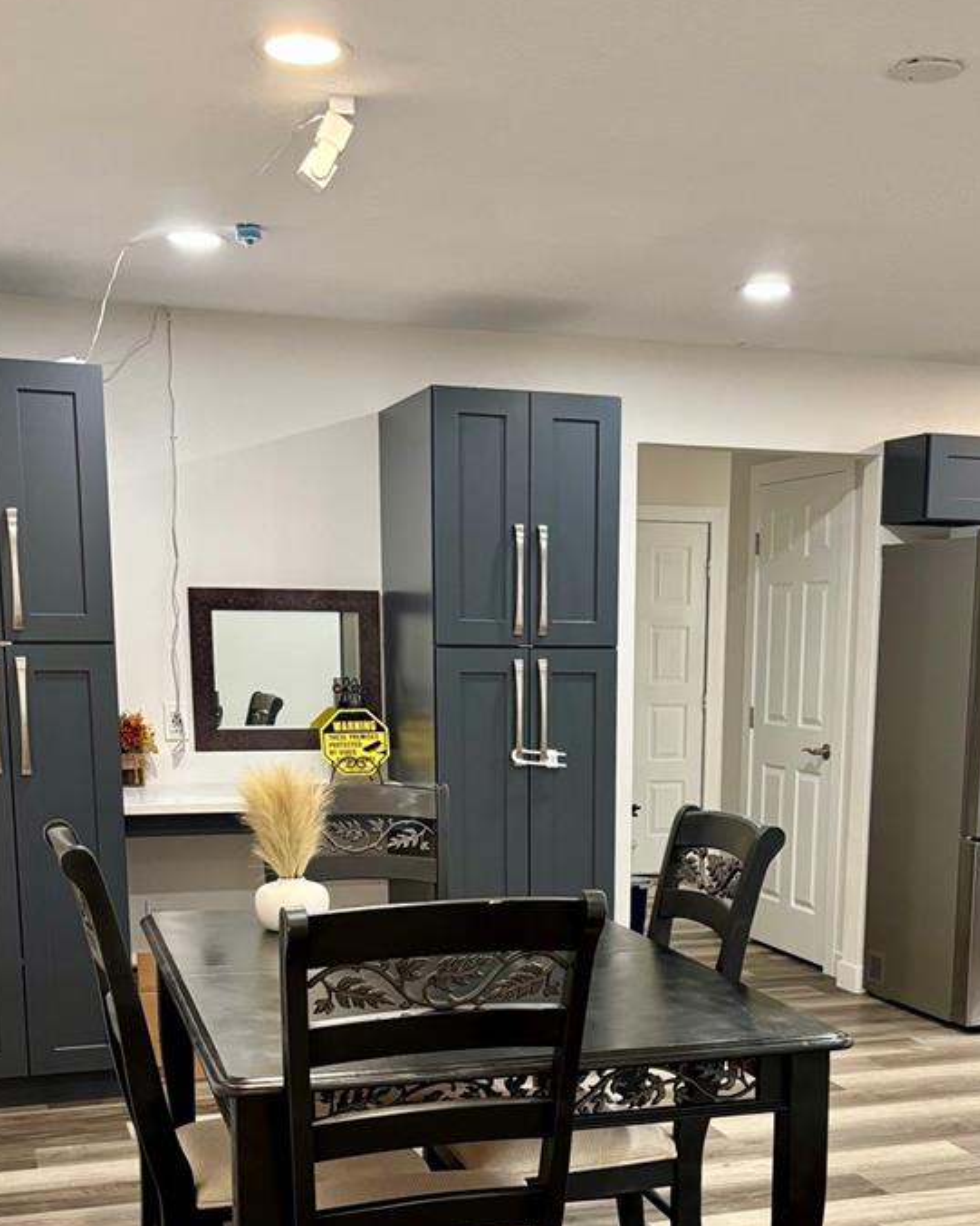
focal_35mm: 45
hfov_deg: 33.3
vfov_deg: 39.6
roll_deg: -0.6
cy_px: 972
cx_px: 600
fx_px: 1633
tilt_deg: -11.1
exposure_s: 1/60
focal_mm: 5.96
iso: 200
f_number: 1.6
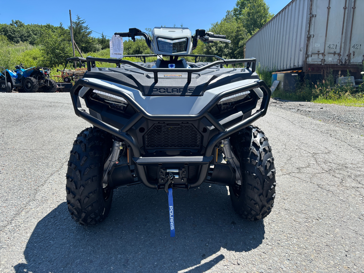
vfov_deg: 53.1
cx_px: 182
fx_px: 273
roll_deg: +2.9
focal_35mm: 26
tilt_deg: -9.6
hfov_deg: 67.3
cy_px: 136
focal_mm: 5.96
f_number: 1.6
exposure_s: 1/1616
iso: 50
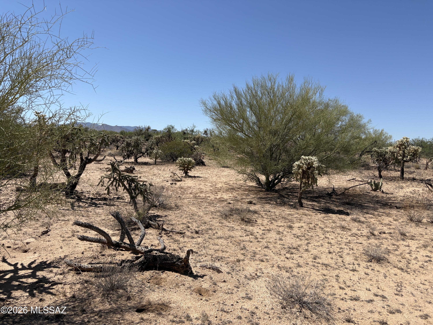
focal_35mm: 26
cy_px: 162
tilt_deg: -1.1
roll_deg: -2.7
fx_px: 325
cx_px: 216
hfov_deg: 67.3
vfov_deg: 53.1
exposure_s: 1/4329
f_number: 1.6
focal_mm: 5.96
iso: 50
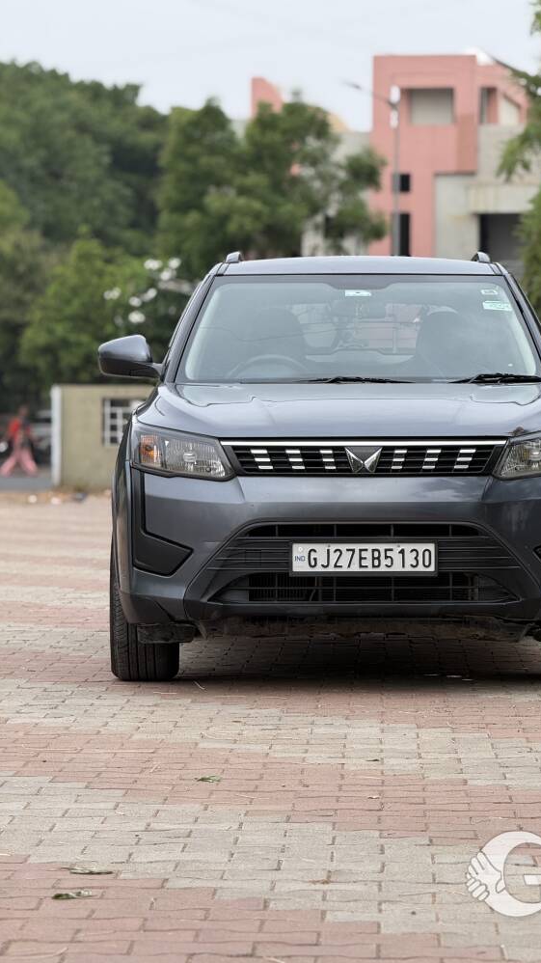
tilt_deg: -1.1
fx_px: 3343
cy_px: 482
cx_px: 361
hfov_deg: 9.2
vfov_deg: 16.4
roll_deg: -0.6
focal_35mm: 131
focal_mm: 15.66
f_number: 2.8
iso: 64
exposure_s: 1/371
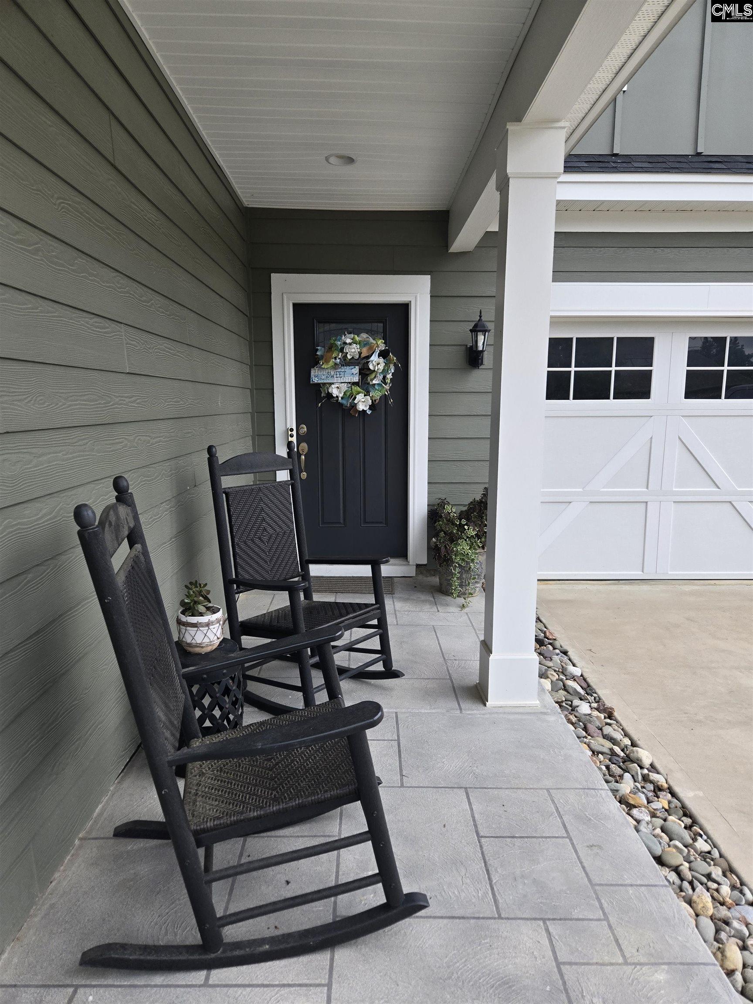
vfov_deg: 73.9
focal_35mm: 23
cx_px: 376
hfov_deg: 58.9
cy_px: 502
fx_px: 667
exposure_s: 1/1509
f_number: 1.8
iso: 80
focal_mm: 5.4
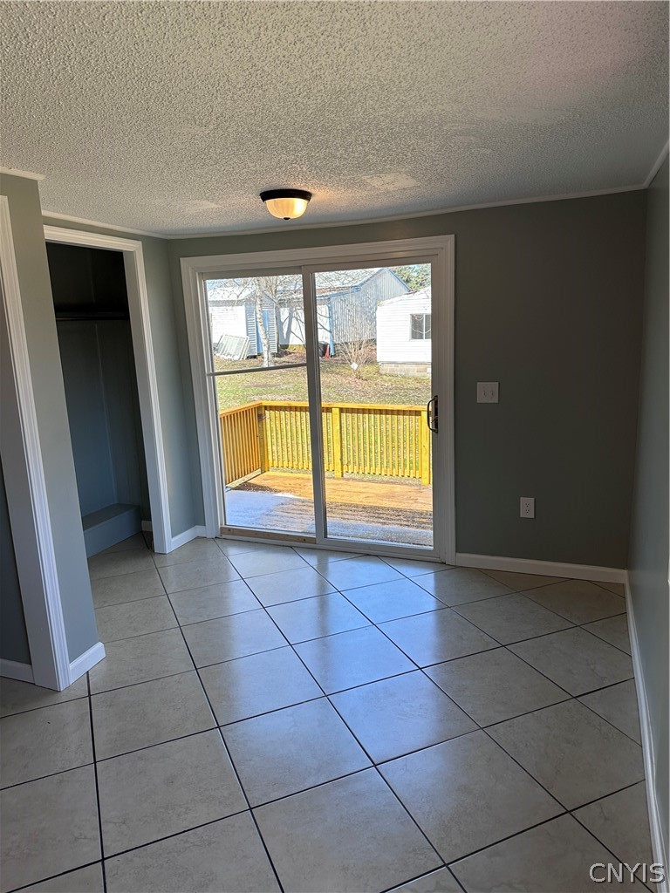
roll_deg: +1.3
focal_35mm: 24
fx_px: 619
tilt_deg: -9.4
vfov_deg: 71.6
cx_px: 335
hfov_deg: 56.8
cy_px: 446
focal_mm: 6.86
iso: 80
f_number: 1.78
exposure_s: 1/501
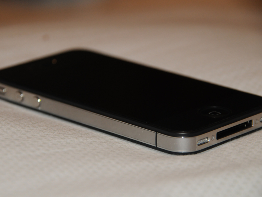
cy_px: 98
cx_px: 129
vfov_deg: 4.5
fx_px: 2475
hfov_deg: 6.1
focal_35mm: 327
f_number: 6.3
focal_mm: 200
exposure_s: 1/250
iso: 1000
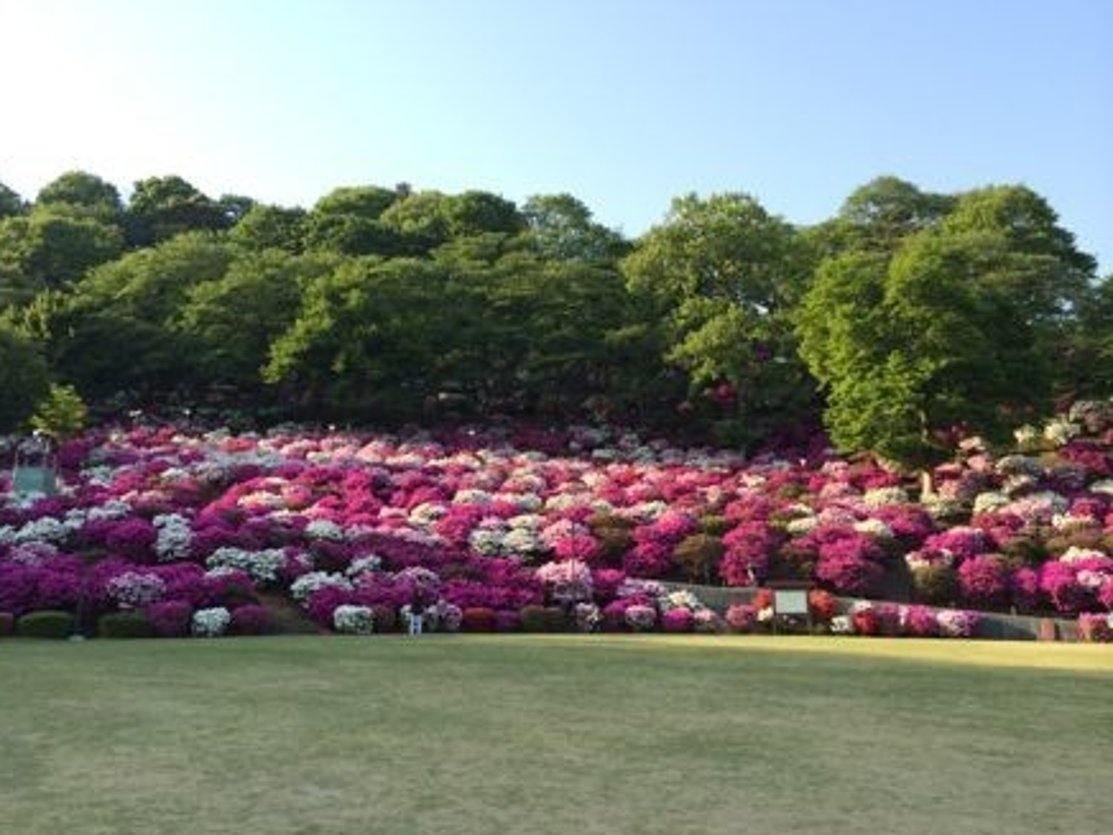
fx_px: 1061
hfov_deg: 55.3
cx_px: 503
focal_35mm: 33
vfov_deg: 42.9
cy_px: 411
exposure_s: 1/595
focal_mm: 4.12
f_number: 2.2
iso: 32
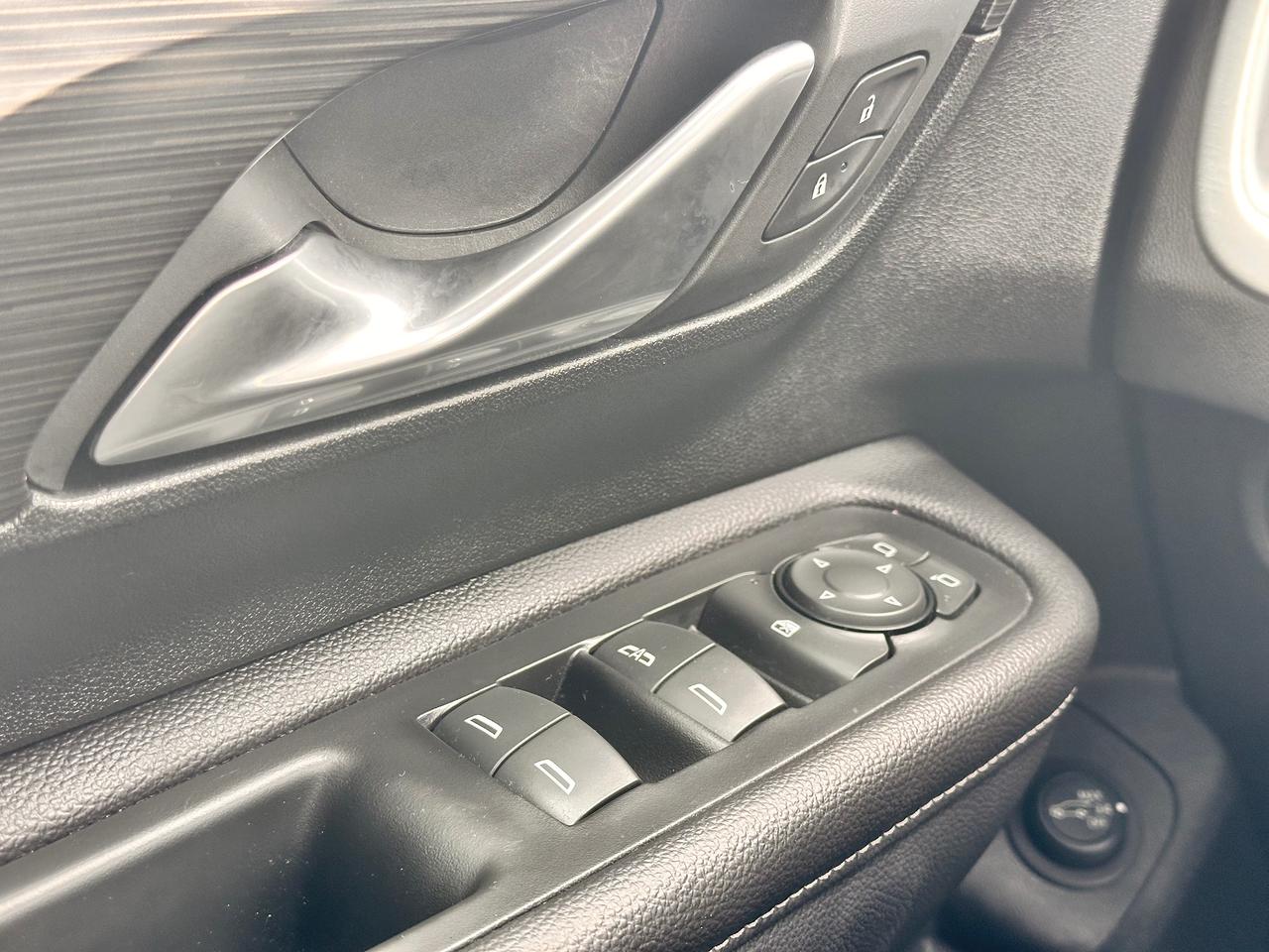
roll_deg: +0.5
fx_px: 1760
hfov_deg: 39.7
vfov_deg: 30.3
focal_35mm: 48
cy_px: 476
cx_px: 634
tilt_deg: -22.9
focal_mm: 6.86
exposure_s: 1/60
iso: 100
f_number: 1.78
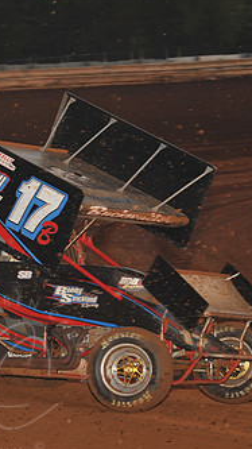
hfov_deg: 4.9
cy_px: 252
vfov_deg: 8.8
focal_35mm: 246
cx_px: 7
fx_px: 2926
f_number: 6.3
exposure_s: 1/320
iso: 800
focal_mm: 135
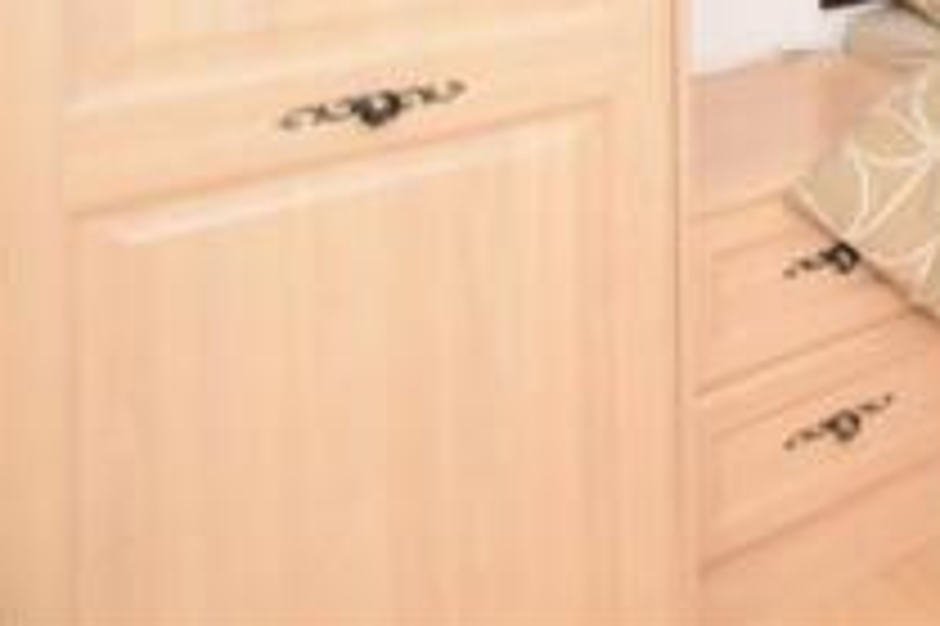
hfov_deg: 26.9
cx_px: 1466
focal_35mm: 47
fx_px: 1226
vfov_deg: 22.5
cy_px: -354
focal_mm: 10
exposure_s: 1/160
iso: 200
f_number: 5
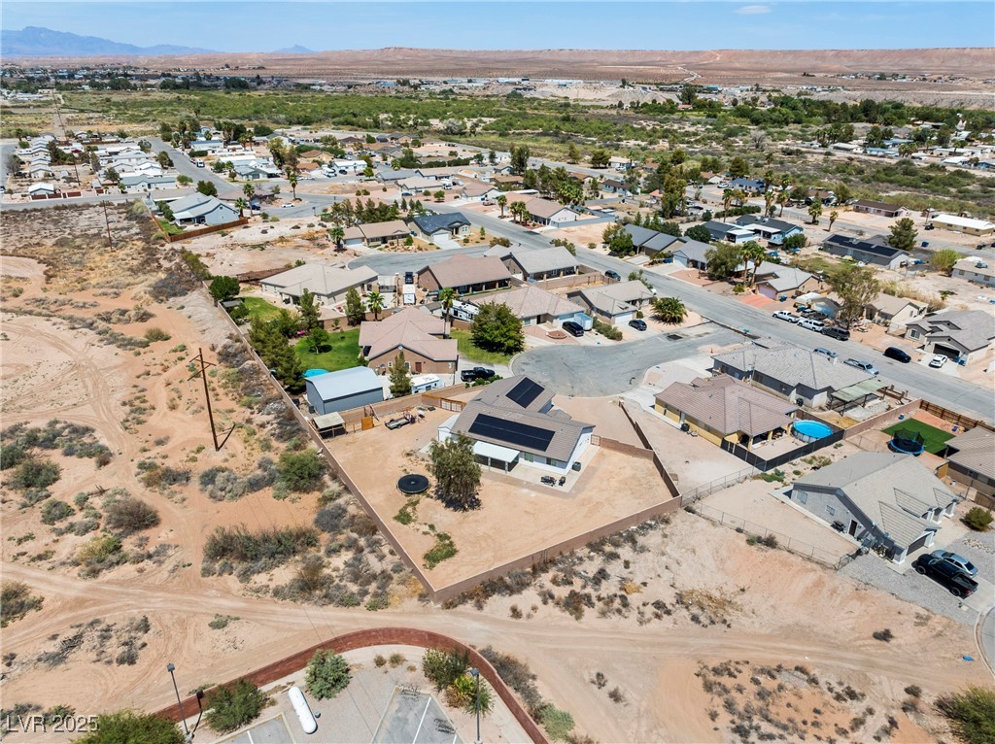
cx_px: 498
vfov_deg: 56.7
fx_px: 689
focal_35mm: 24
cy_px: 372
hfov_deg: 71.6
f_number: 2.8
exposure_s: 1/240
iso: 100
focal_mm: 12.29
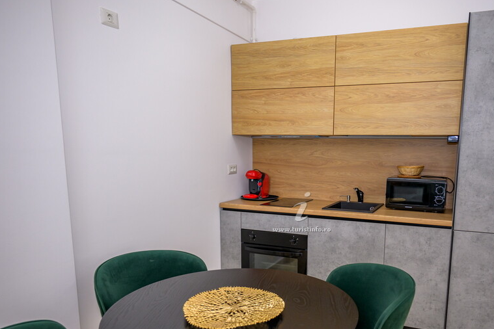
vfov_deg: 46.3
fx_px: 380
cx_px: 305
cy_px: 214
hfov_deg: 65.2
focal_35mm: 28
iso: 640
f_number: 3.2
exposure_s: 1/250
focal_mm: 20.5
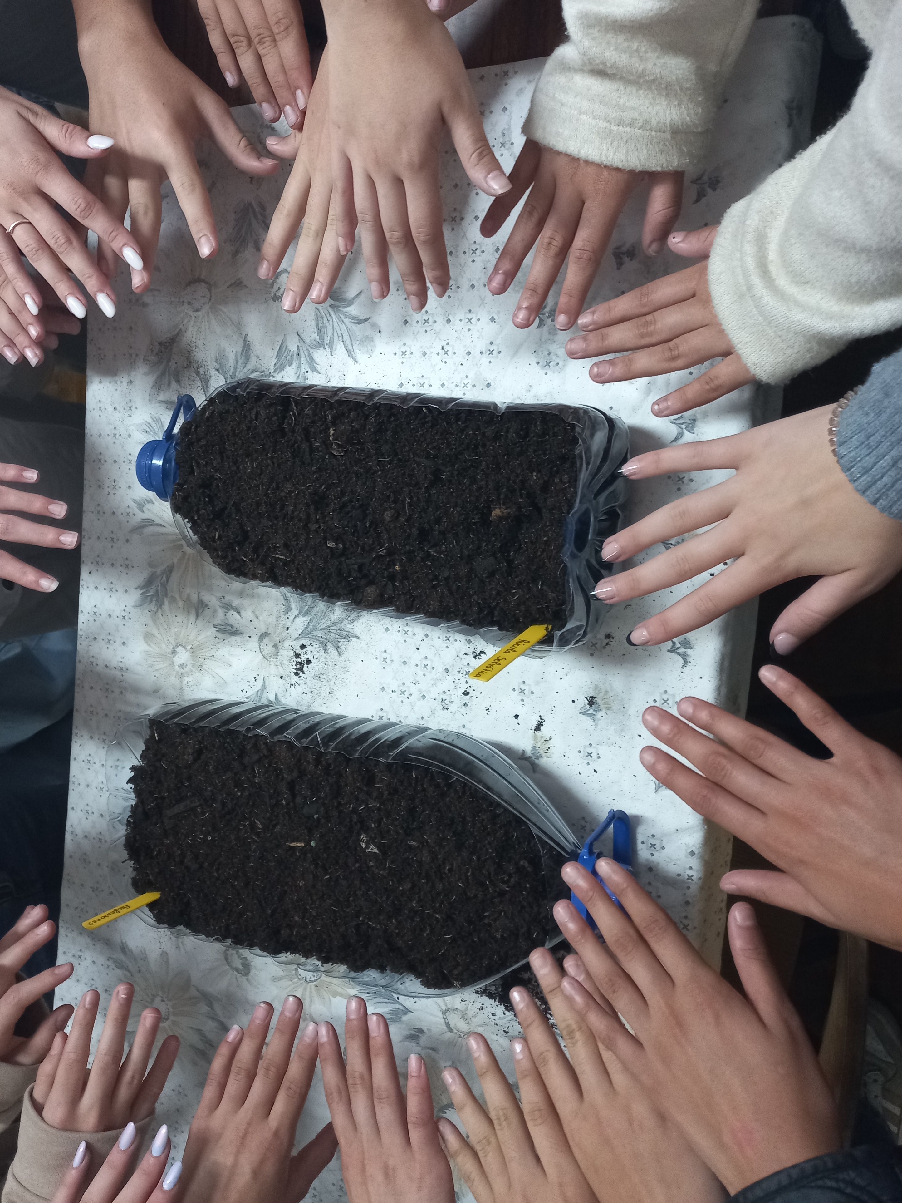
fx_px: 1042
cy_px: 579
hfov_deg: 46.6
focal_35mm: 30
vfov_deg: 59.9
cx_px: 364
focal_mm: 4.6
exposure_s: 1/33.3
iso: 320
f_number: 1.8
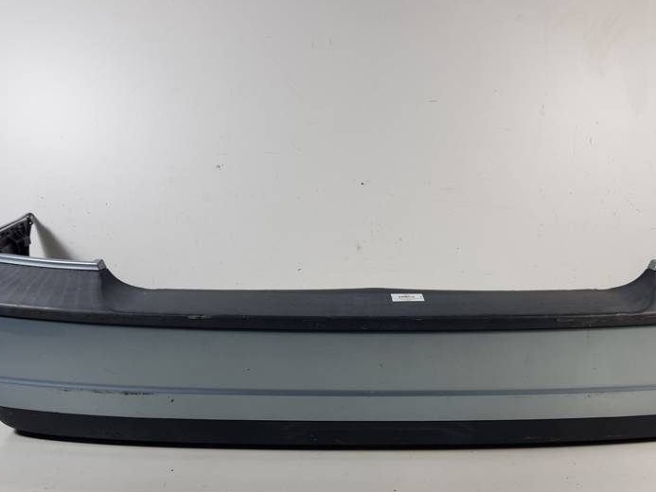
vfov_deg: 39.5
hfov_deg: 51.2
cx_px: 371
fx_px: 682
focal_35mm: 36
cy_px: 292
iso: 40
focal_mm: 4.2
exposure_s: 1/106
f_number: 1.7
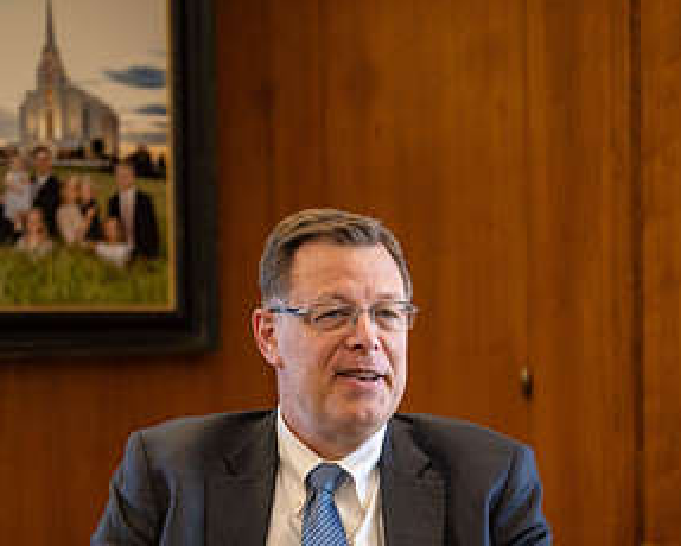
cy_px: 453
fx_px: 2077
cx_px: 332
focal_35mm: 103
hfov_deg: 18.6
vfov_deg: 14.9
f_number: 2.8
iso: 1250
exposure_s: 1/320
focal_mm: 70
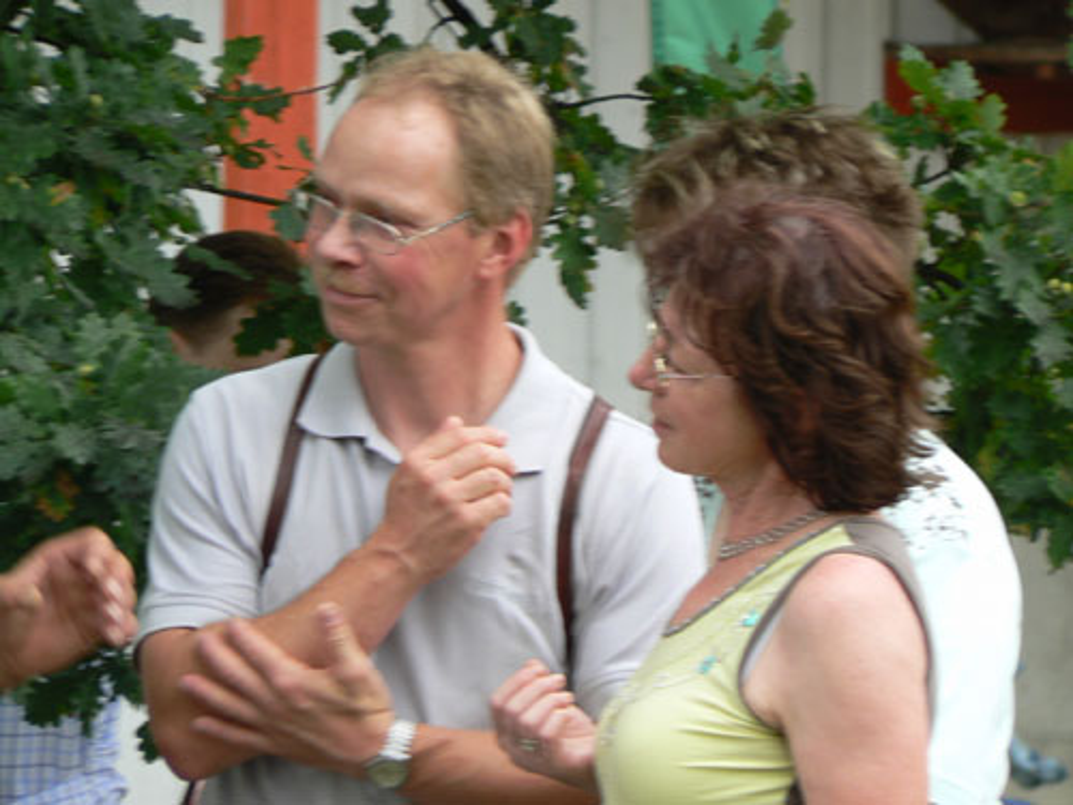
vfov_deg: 4.0
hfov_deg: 5.3
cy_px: 402
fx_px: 11531
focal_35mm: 372
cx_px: 536
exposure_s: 1/125
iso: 80
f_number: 5.6
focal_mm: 62
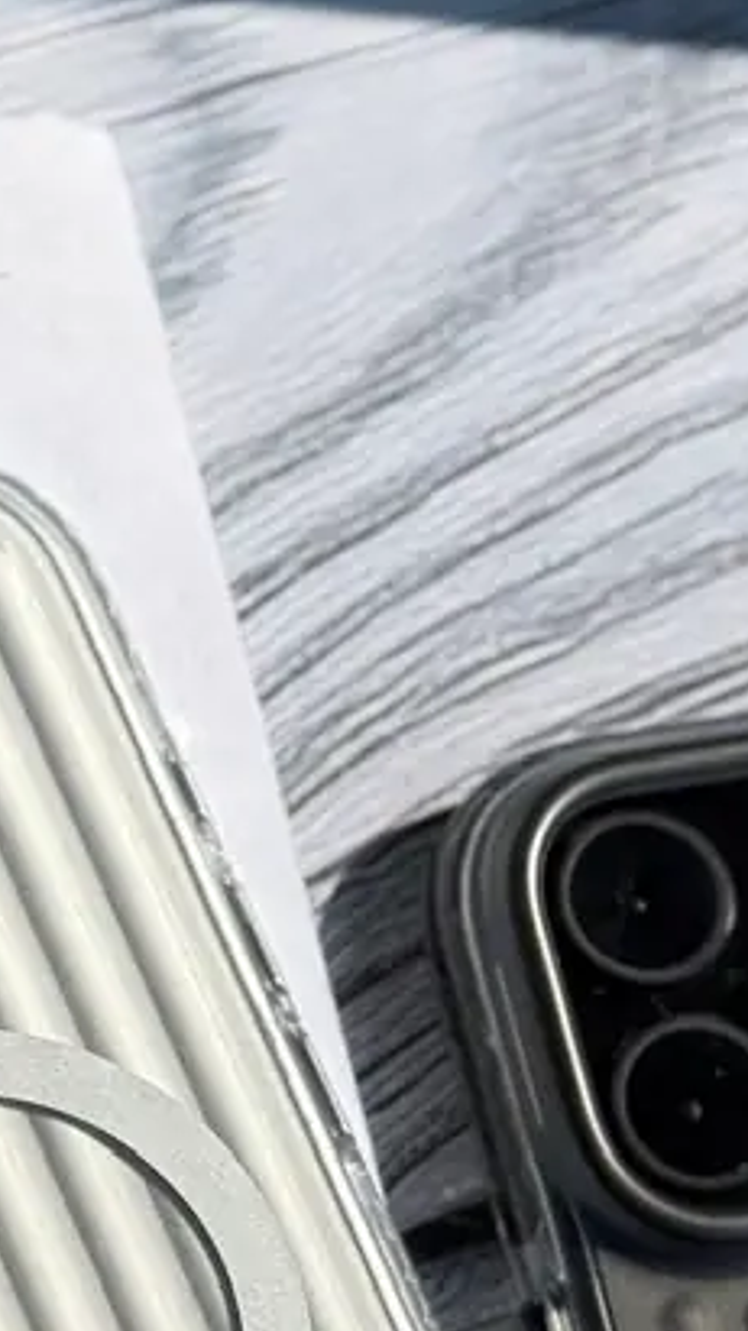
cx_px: 457
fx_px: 5751
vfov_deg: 13.0
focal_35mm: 163
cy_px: 1396
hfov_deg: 7.4
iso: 64
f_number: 1.78
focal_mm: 6.76
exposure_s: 1/5208
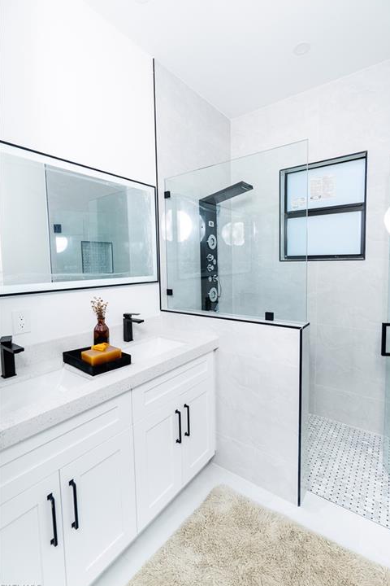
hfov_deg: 73.7
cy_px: 280
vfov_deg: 96.7
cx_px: 206
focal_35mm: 16
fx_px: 260
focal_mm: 10
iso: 100
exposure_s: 1/250
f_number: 4
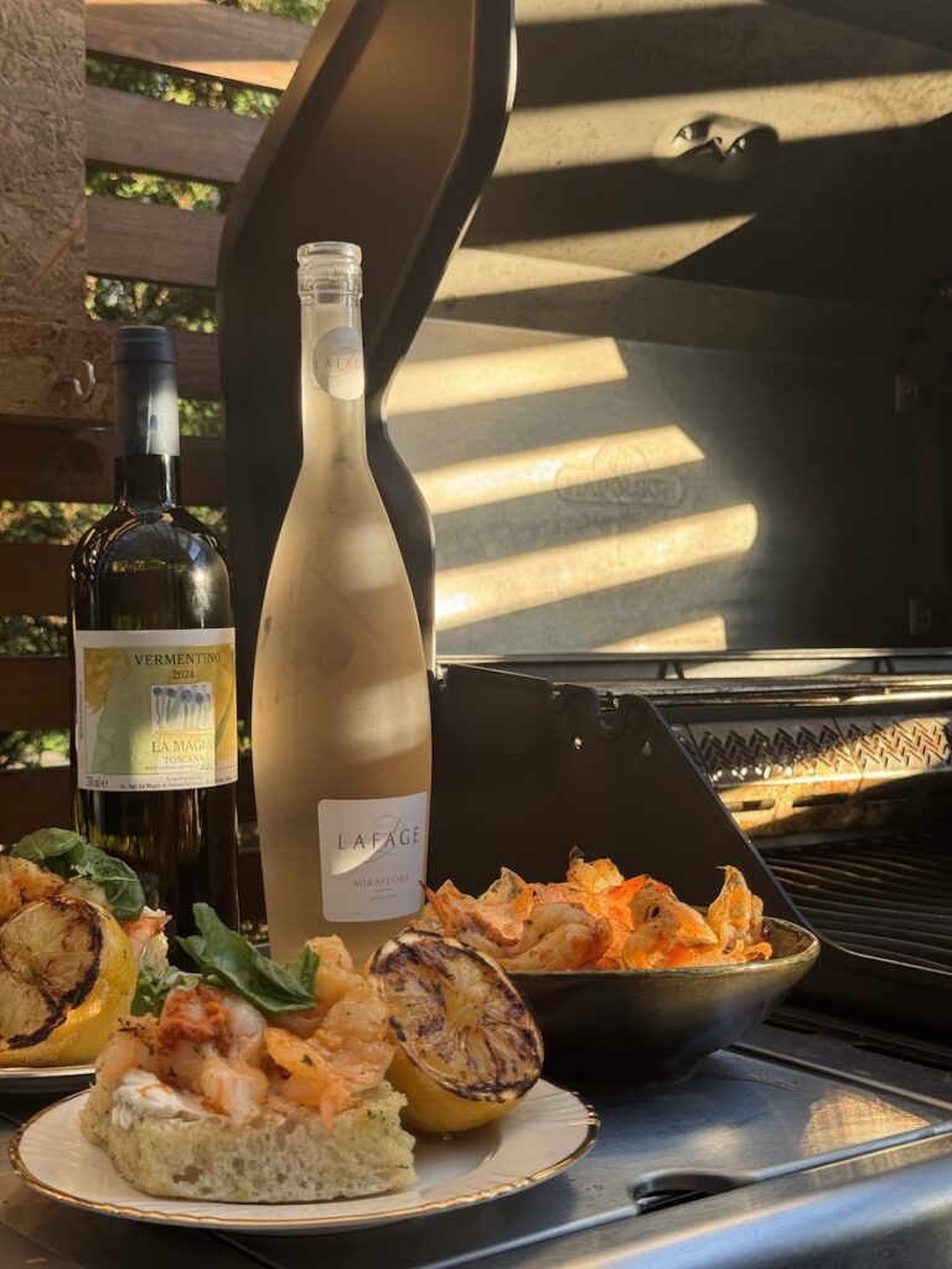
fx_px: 1760
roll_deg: -0.6
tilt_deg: -1.7
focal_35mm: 48
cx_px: 476
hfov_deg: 30.3
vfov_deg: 39.7
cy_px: 634
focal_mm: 6.76
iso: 64
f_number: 1.78
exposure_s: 1/209
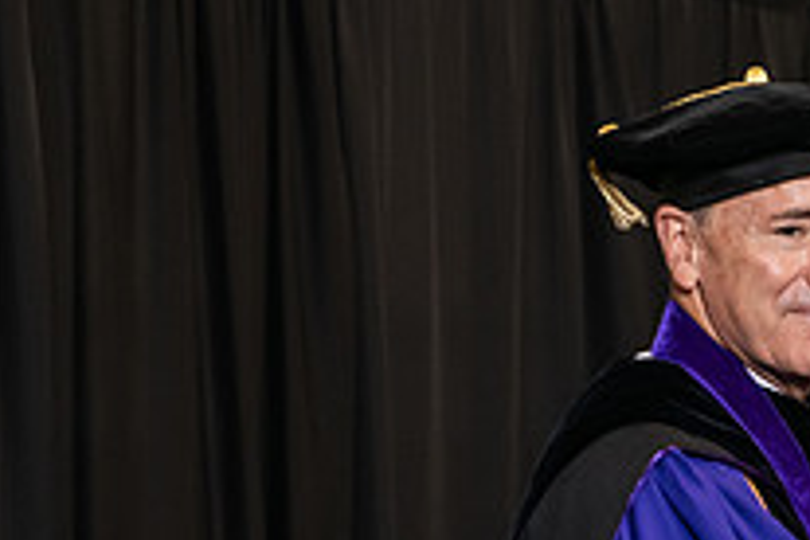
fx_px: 4410
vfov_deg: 7.0
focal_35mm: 196
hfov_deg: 10.3
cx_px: 970
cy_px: 530
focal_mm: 70
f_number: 5
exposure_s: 1/125
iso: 1600
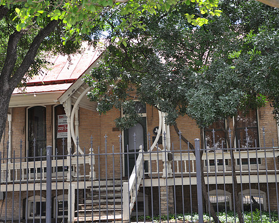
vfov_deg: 25.2
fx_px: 500
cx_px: 149
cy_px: 110
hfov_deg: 31.1
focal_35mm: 61
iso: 250
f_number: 4.5
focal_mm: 35
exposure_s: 1/200
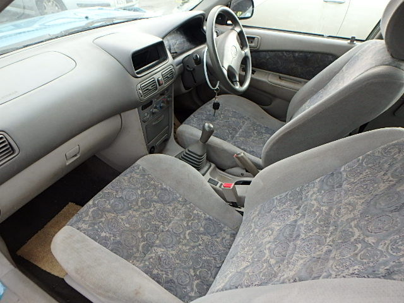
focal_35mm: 21
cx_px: 202
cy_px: 152
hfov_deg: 79.0
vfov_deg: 63.4
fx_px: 245
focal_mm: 3.7
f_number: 3.5
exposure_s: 1/50
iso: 200
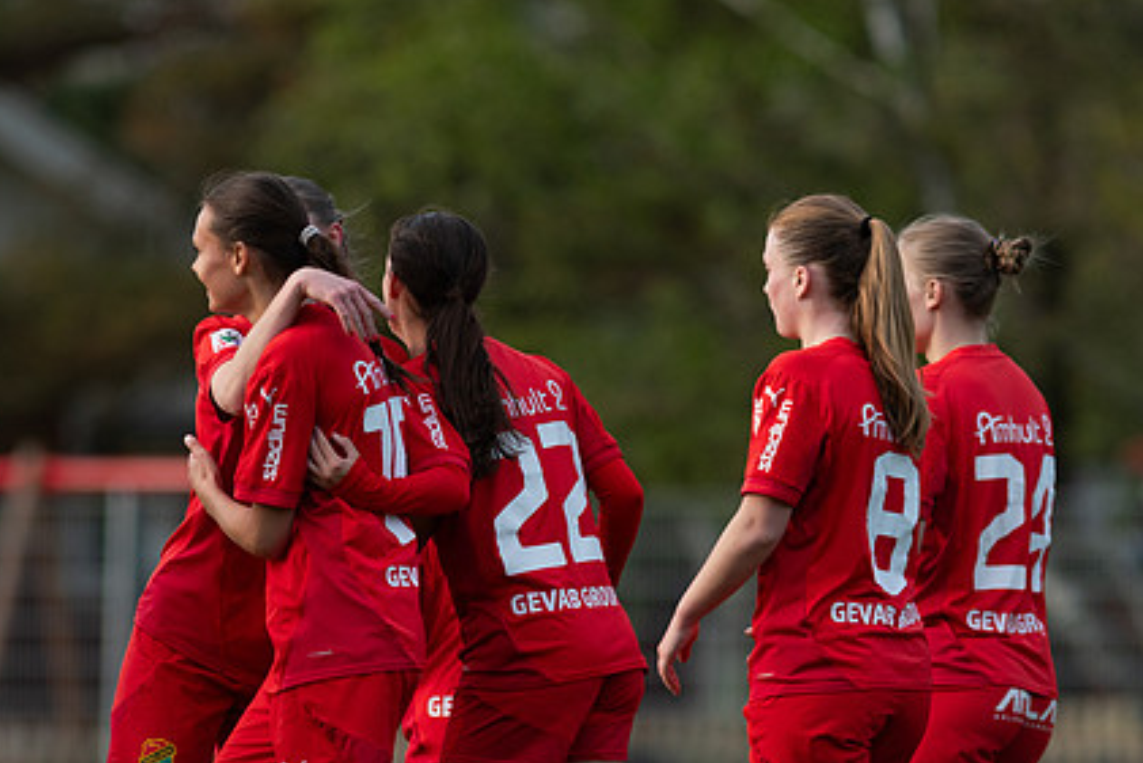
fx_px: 19691
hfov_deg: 3.3
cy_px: 406
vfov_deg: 2.2
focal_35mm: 620
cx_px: 443
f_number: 3.2
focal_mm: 300
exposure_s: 1/1600
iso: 400
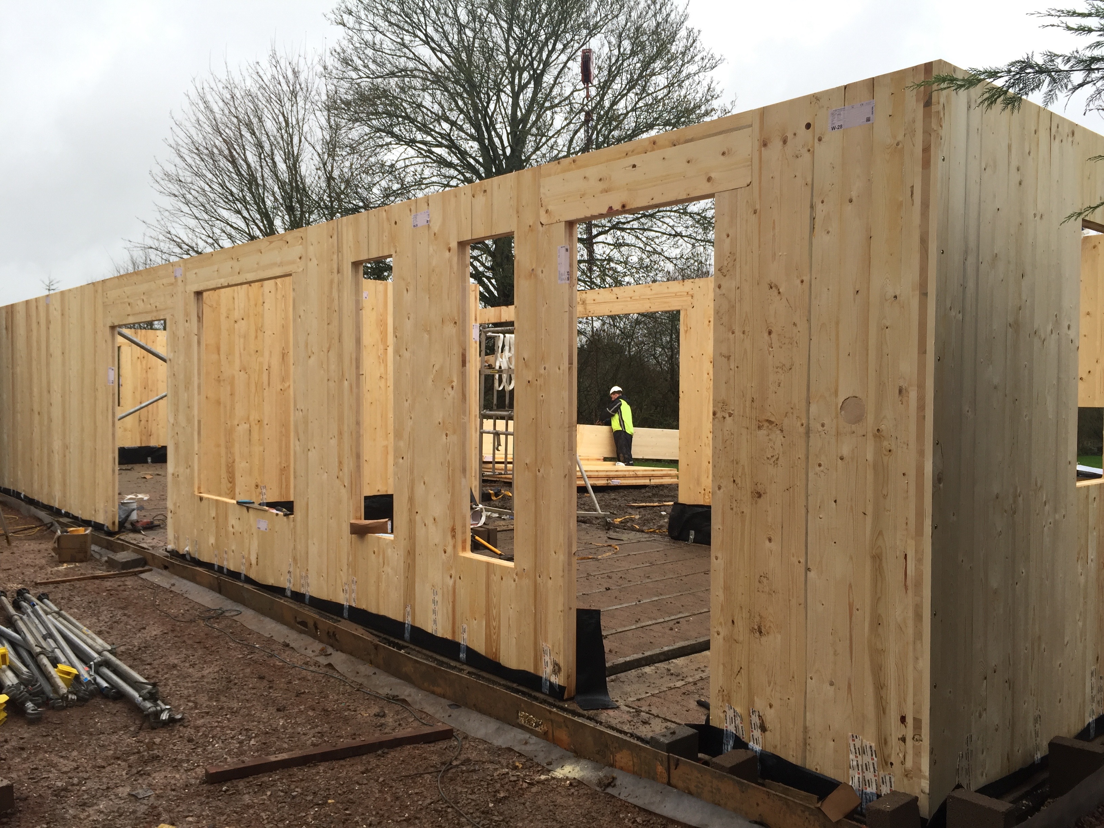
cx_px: 552
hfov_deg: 61.7
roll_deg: -1.4
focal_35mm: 29
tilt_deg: -0.6
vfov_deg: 48.2
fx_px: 925
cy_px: 414
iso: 32
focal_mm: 4.15
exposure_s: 1/100
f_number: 2.2
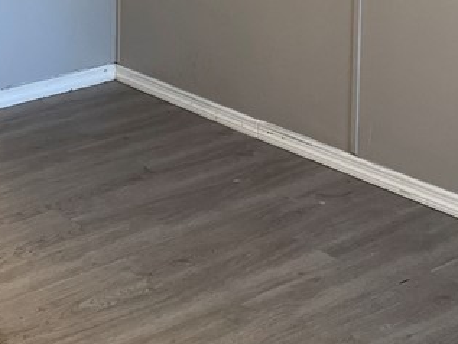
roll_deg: +0.6
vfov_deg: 16.4
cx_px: -103
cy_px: -127
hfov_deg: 21.5
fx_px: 1112
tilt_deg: -8.4
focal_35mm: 84
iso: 125
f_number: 1.6
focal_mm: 4.2
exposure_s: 1/121
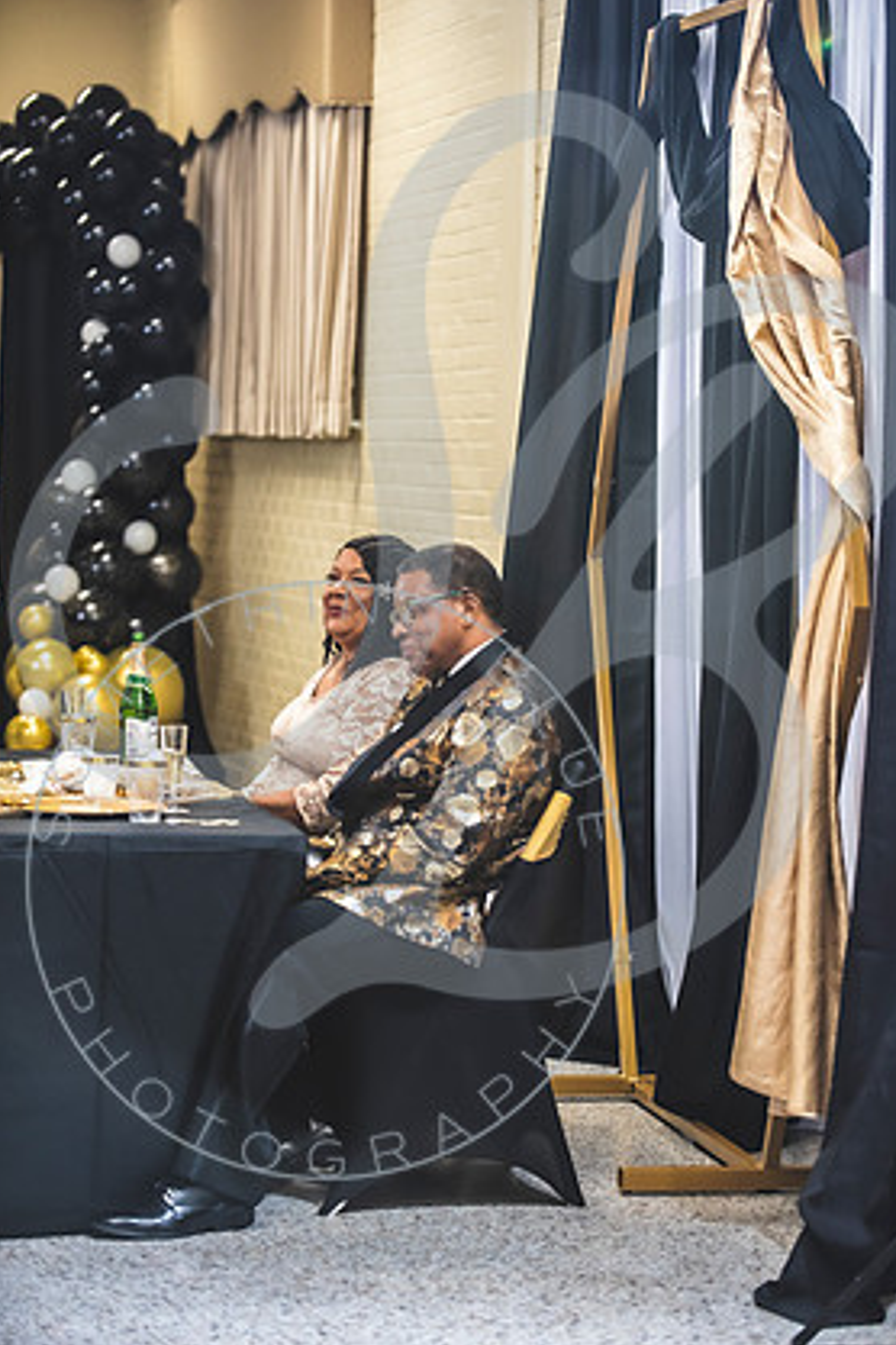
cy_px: 635
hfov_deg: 12.5
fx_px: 4106
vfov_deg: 18.6
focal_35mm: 110
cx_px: 471
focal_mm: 102
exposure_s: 1/250
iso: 1600
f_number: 2.8
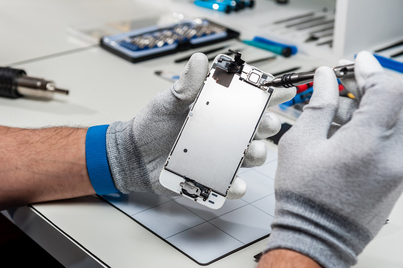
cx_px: 202
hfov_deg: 31.0
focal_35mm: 65
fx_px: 727
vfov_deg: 20.9
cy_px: 134
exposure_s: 1/250
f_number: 8
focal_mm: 65
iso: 100
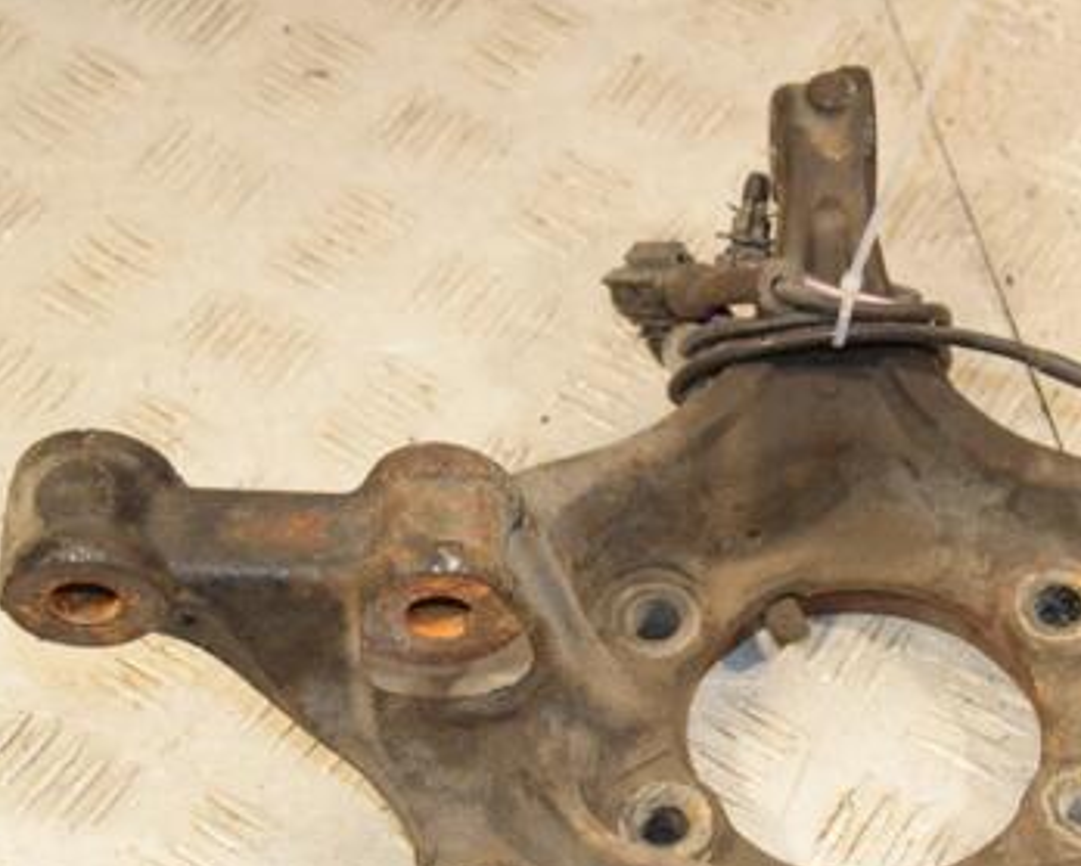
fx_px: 3106
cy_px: 562
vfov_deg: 15.9
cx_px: 674
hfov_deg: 19.7
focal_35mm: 97
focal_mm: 40
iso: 800
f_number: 6.3
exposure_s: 1/200
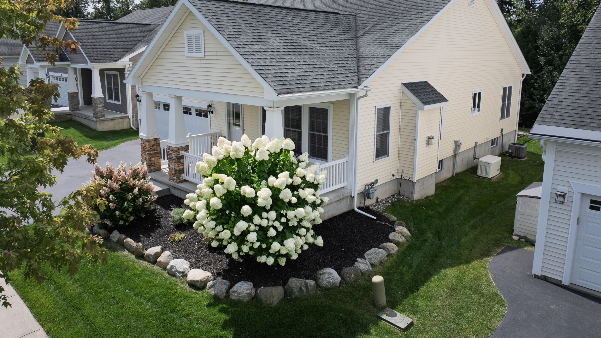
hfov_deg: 69.9
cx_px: 299
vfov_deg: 42.7
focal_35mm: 27
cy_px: 137
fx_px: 430
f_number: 2.8
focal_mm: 12.29
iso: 180
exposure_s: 1/3200
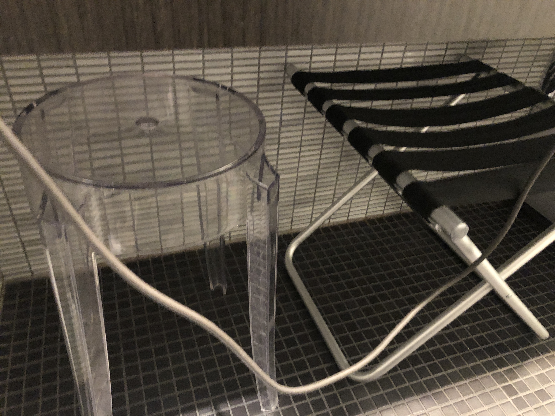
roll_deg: -4.6
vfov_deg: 49.7
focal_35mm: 28
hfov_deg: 63.4
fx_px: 449
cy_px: 208
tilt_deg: -36.3
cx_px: 278
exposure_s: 1/4
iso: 160
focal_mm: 3.99
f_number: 1.8
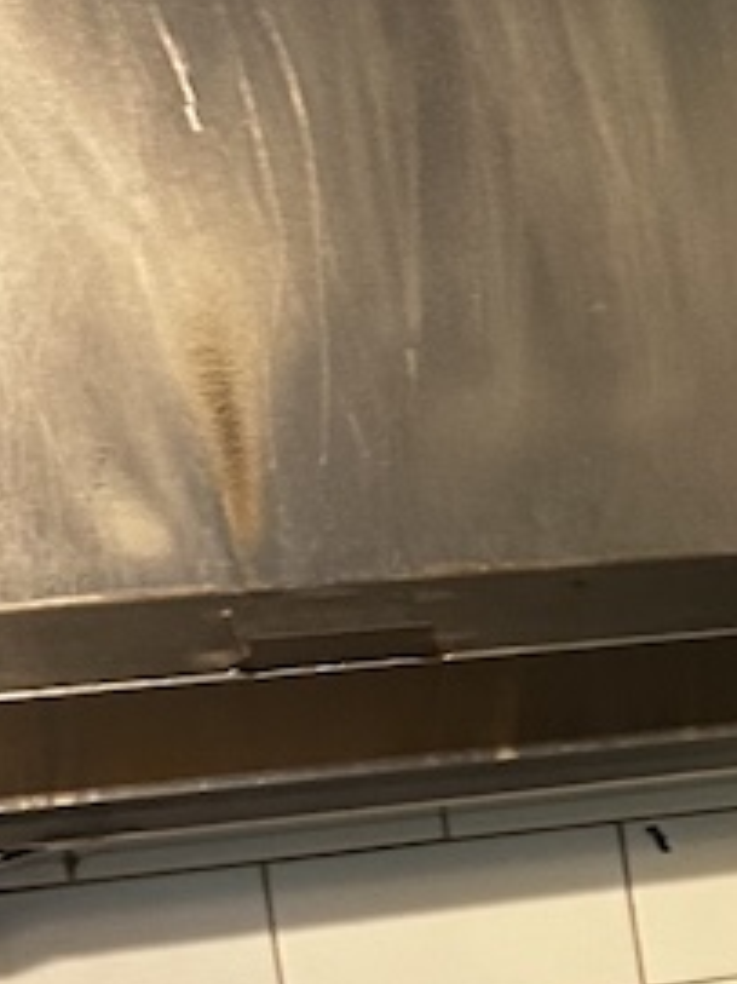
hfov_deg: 11.6
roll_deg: +7.7
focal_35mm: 116
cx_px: 1410
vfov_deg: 16.7
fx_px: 3296
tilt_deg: -0.1
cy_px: 940
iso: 200
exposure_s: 1/60
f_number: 1.5
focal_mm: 5.7
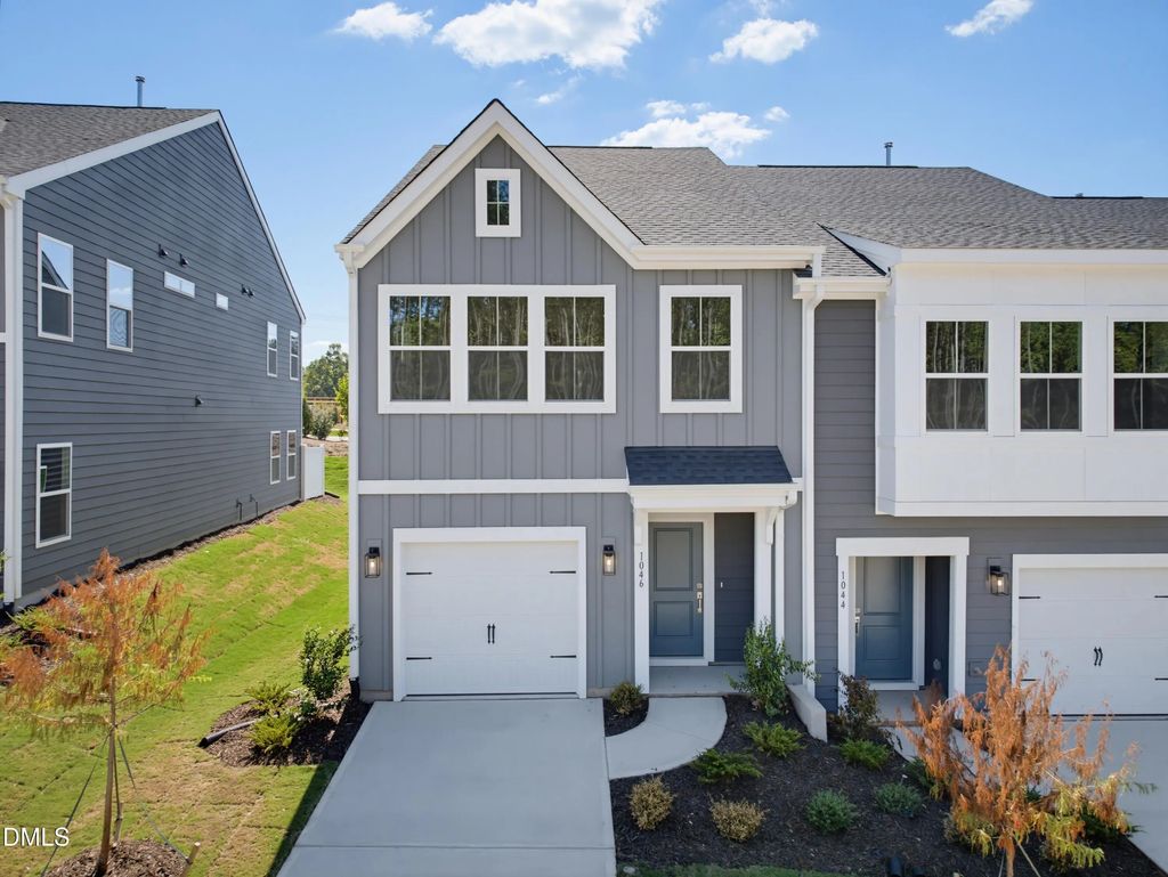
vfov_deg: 56.9
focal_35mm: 24
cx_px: 584
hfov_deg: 71.6
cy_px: 438
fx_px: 810
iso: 360
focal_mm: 12.3
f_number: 2.8
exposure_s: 1/2000
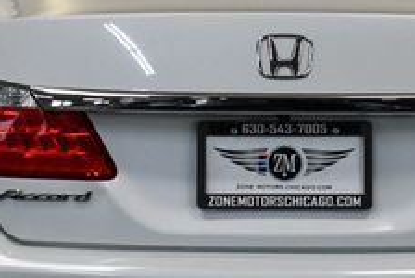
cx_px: 293
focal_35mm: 160
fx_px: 1847
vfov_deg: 8.6
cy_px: 171
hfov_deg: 12.8
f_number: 4.2
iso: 720
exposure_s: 1/250
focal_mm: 28
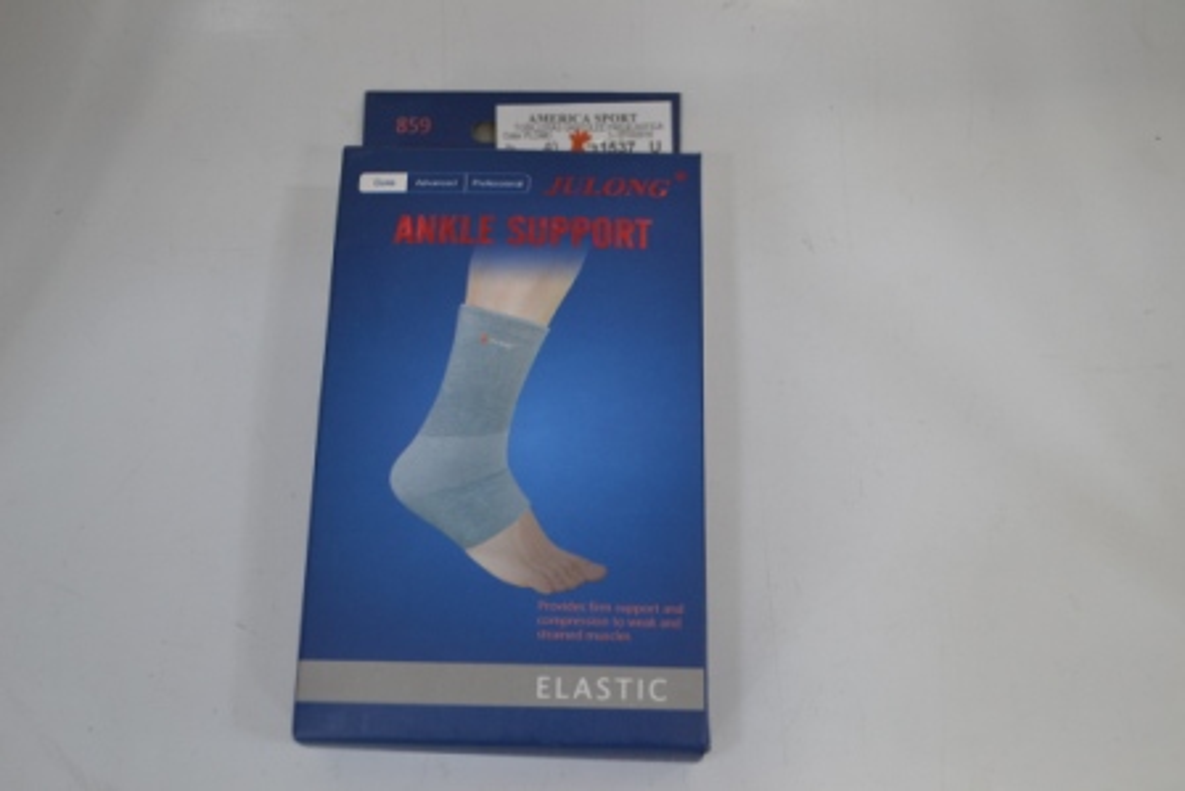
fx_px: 1284
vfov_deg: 34.2
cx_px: 592
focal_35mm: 39
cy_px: 396
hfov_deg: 49.5
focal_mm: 26
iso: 400
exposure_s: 1/50
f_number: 5.6
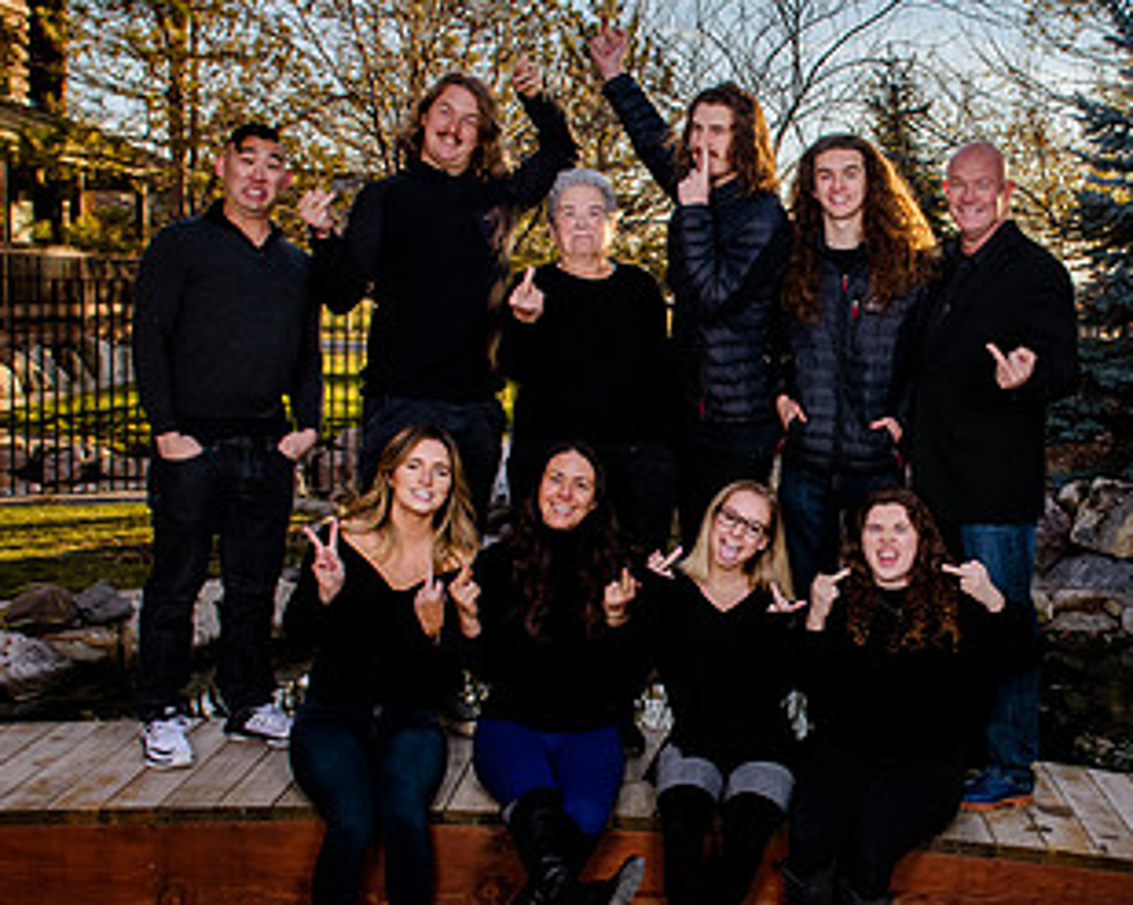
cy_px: 527
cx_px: 870
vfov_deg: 29.6
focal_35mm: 51
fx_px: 1710
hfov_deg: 35.7
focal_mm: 24
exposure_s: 1/160
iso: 200
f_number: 8
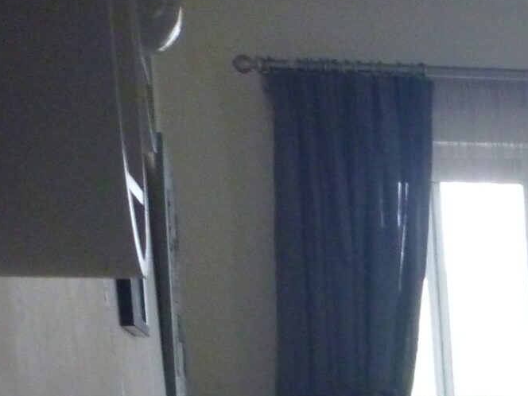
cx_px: 886
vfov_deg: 12.3
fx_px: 1647
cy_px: 751
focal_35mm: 108
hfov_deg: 16.0
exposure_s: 1/15
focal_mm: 4.9
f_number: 3.3
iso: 400
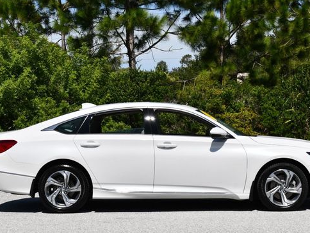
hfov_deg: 22.0
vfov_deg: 16.6
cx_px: 171
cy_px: 114
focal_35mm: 89
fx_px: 797
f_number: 9
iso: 100
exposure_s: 1/320
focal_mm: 35
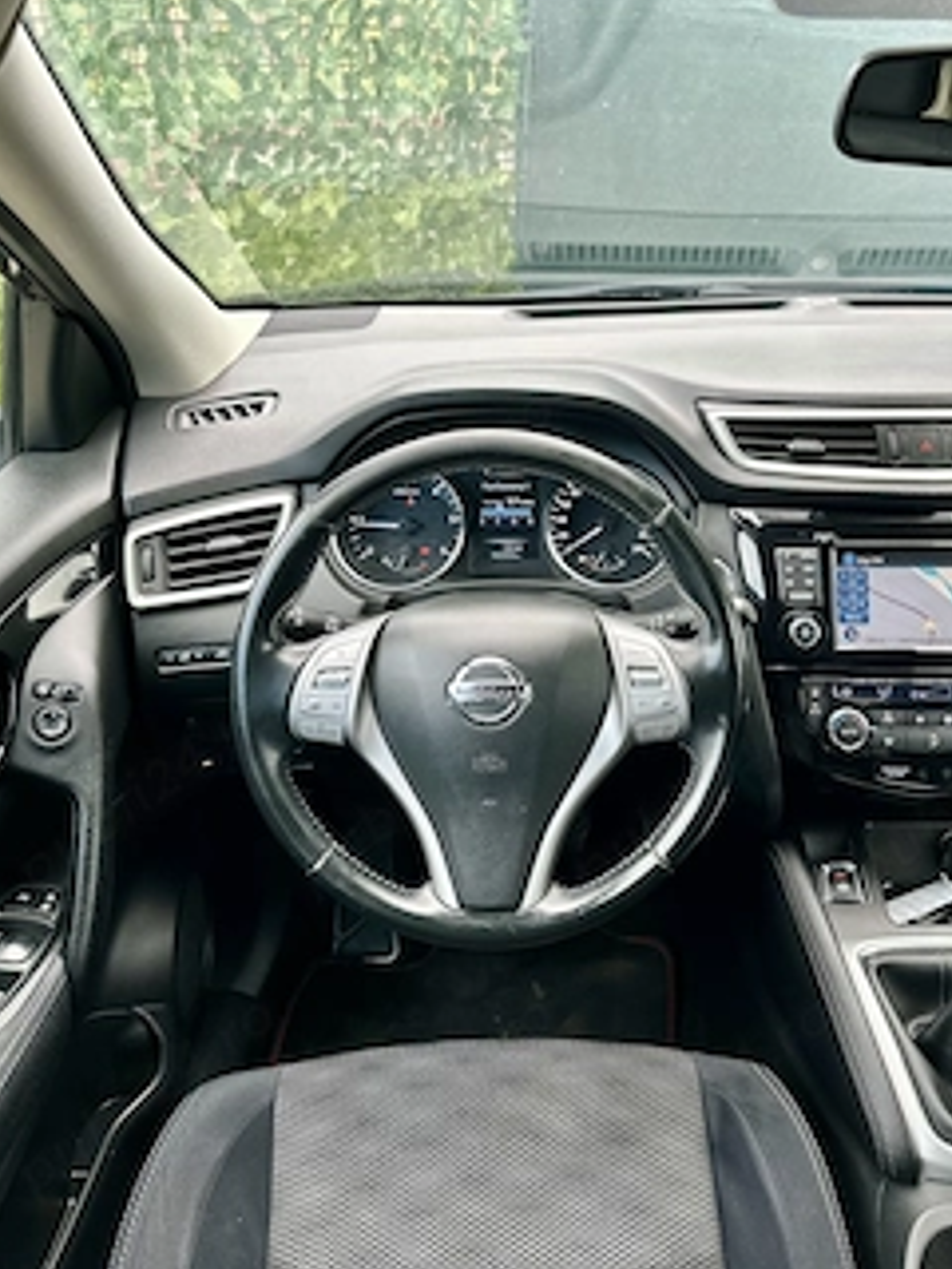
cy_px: 555
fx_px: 1100
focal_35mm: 30
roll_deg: -2.9
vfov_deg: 59.8
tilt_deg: -23.7
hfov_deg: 46.6
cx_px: 563
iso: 50
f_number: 1.78
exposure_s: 1/122
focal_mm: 6.86
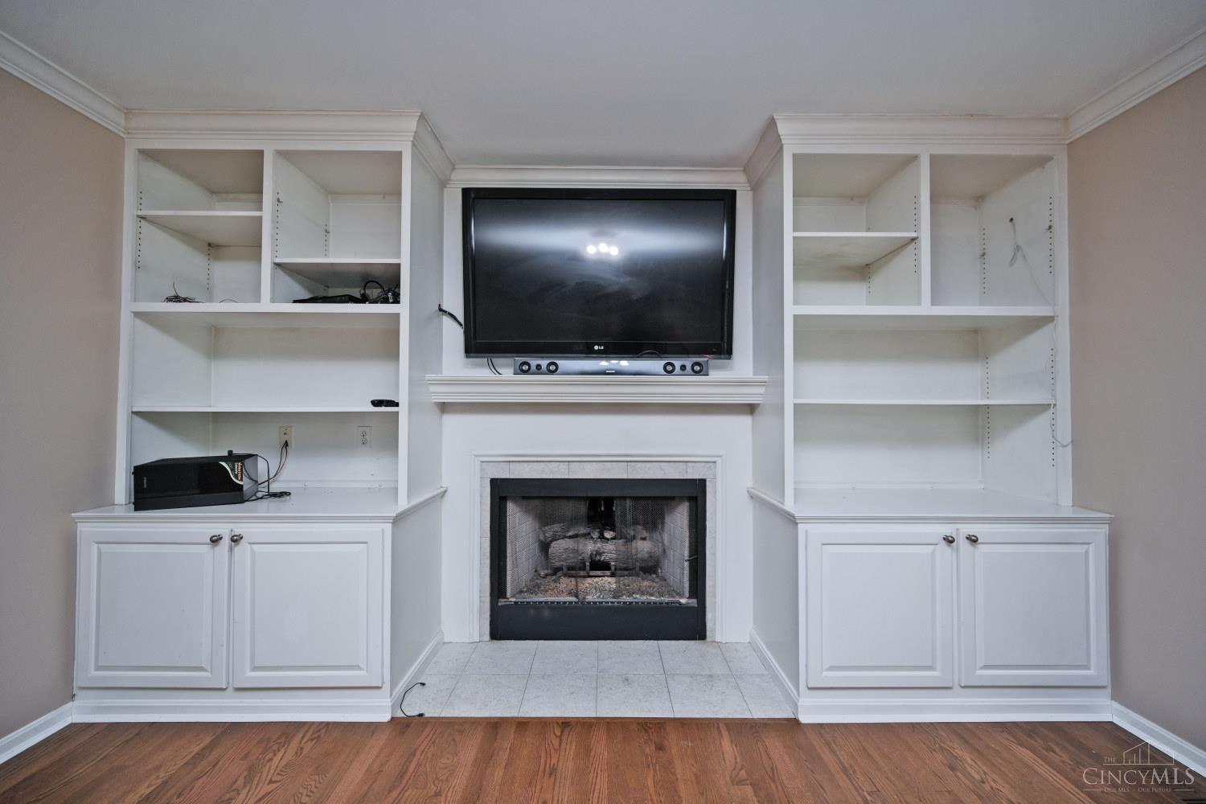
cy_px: 402
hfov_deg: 104.3
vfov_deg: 81.2
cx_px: 603
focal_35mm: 14
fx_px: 469
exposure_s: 1/60
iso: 400
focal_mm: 14
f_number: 4
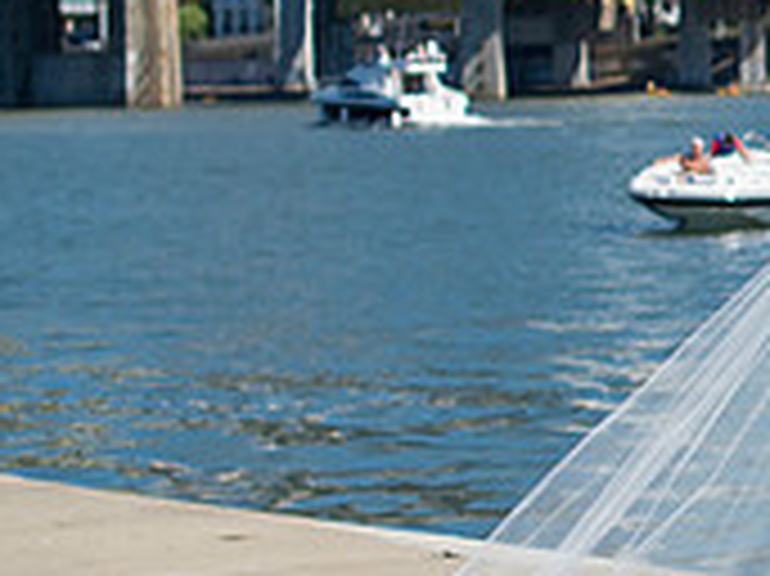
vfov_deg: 7.8
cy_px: 186
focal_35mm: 189
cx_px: 1319
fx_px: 4201
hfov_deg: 10.0
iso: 200
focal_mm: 50
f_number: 2.8
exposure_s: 1/4000
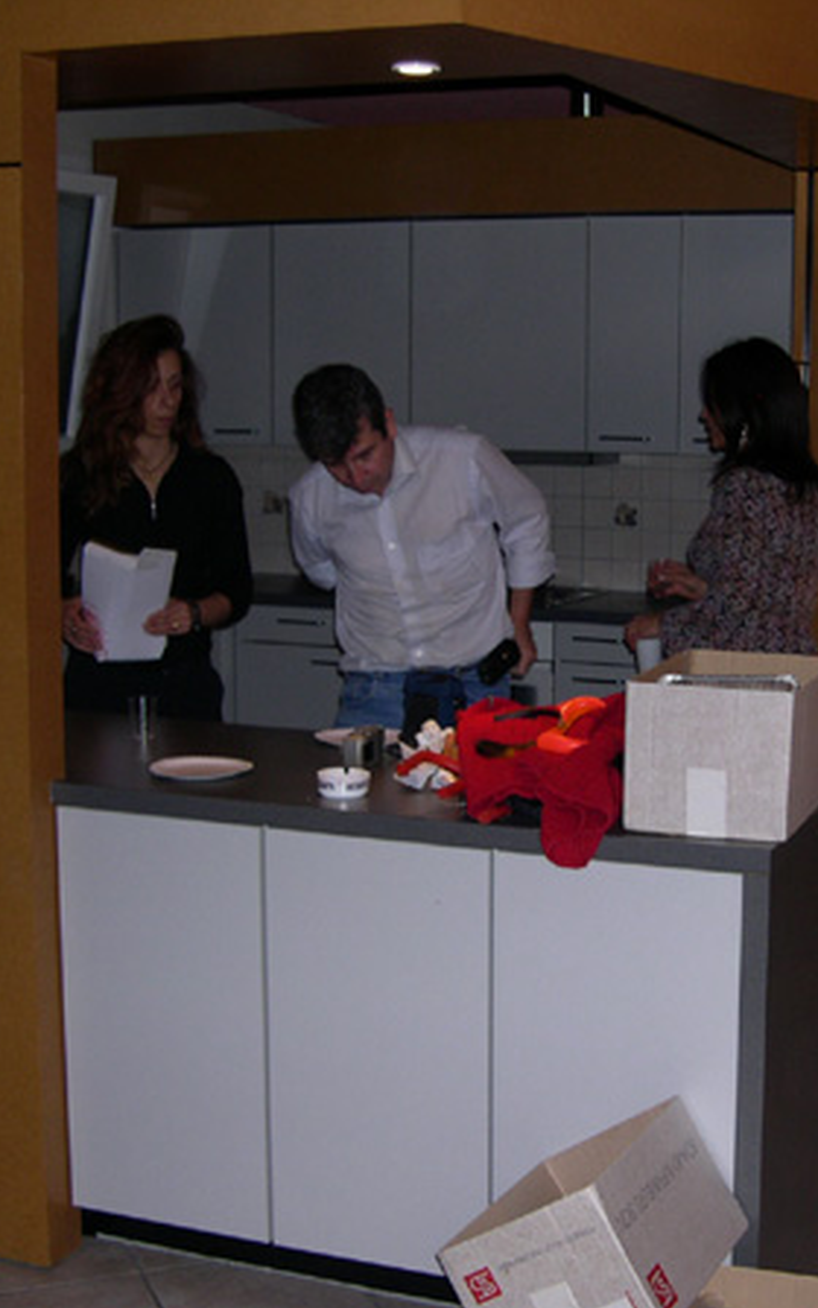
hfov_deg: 23.8
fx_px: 1926
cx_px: 573
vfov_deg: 37.5
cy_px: 654
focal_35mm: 54
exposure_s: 1/60
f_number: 2.8
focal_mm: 8
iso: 129
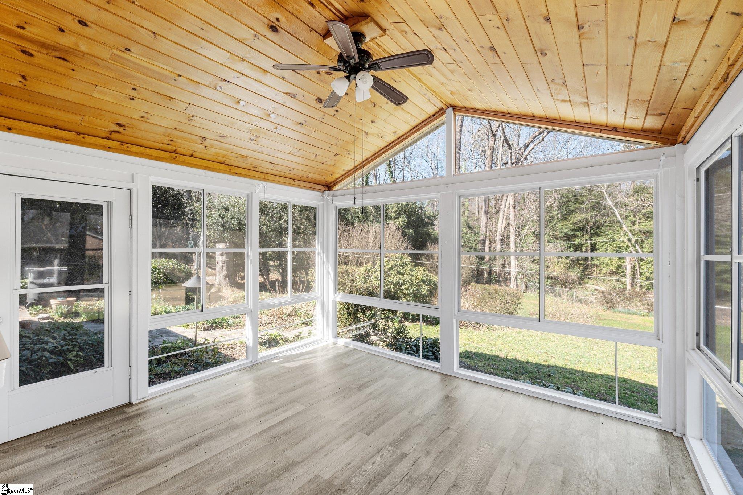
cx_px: 372
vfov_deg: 73.7
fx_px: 330
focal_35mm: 16
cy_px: 248
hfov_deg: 96.7
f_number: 9
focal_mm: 16
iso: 250
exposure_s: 1/50
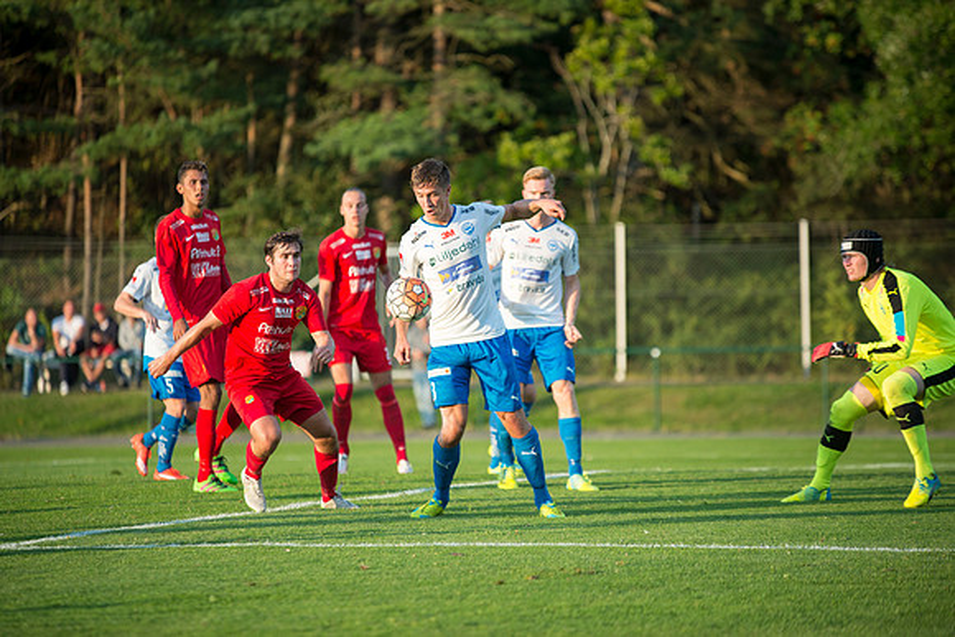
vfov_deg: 6.9
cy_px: 318
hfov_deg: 10.3
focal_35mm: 200
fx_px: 5307
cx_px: 478
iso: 500
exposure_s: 1/1250
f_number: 3.2
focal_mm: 200
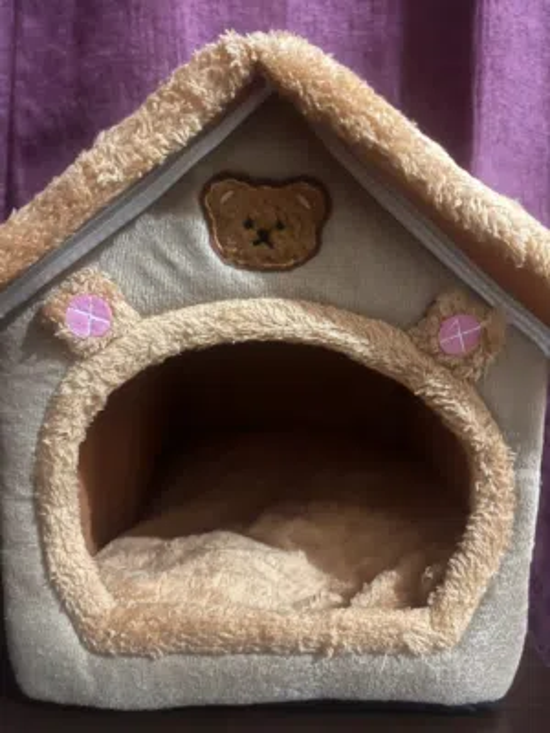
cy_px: 366
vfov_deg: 67.3
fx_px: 551
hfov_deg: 53.1
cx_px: 275
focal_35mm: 26
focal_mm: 5.1
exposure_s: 1/17
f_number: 1.6
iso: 640
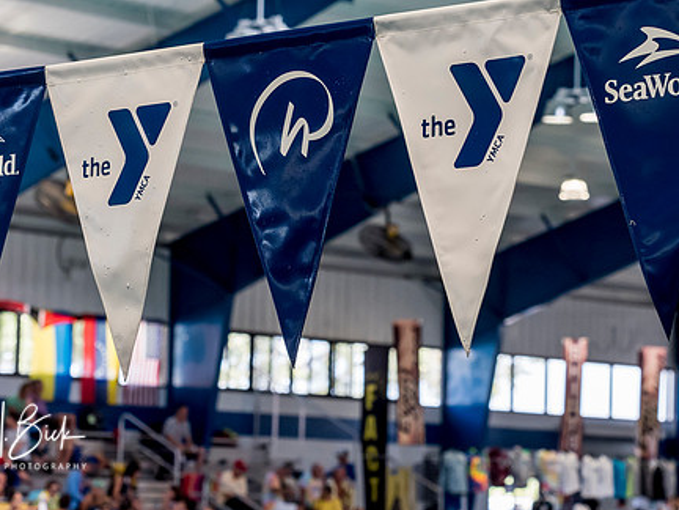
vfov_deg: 9.2
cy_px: 179
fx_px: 3158
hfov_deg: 12.3
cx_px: 317
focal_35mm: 161
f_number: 5
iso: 1250
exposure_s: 1/125
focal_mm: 60
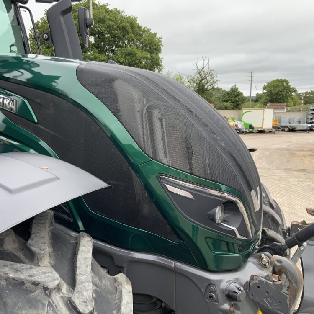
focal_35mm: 35
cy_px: 159
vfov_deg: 47.2
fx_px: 359
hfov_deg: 47.0
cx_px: 131
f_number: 1.8
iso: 16
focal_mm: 3
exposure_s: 1/125
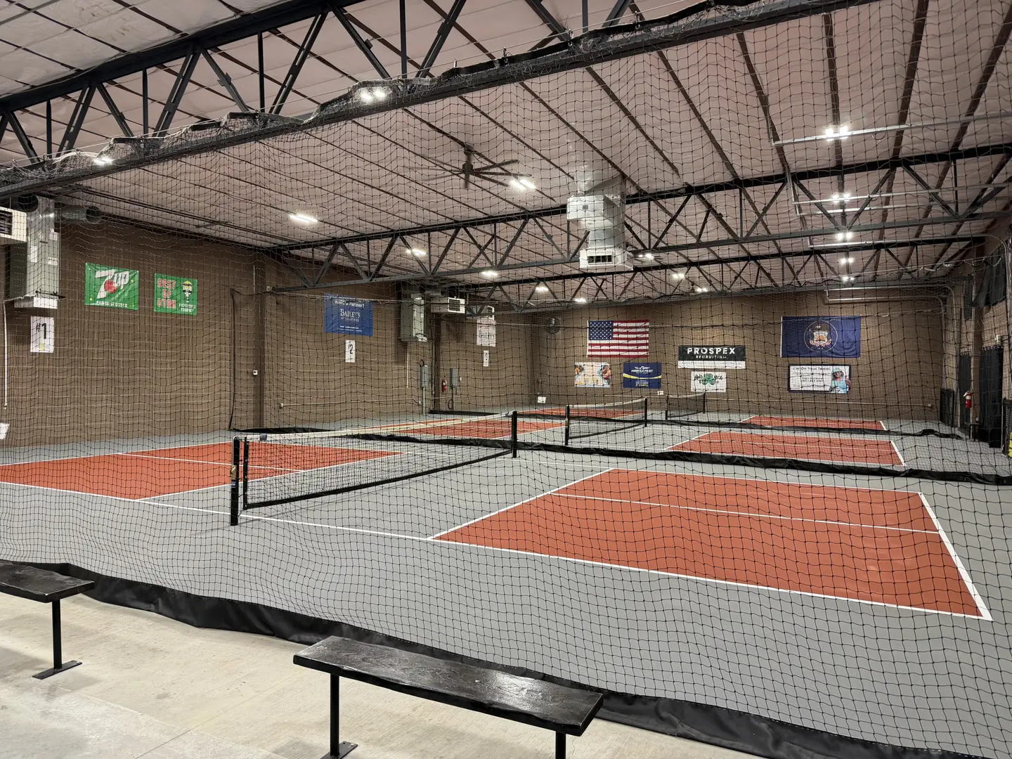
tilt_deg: +1.6
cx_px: 506
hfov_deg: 71.6
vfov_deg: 56.8
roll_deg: -0.6
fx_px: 702
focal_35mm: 24
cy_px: 380
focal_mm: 6.76
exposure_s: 1/90
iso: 200
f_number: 1.78
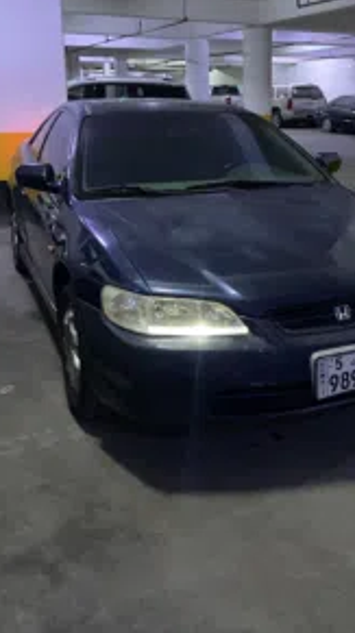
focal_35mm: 39
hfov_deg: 29.8
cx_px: 272
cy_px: 207
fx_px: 655
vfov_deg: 50.6
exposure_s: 1/25
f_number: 1.8
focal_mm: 4.25
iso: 800
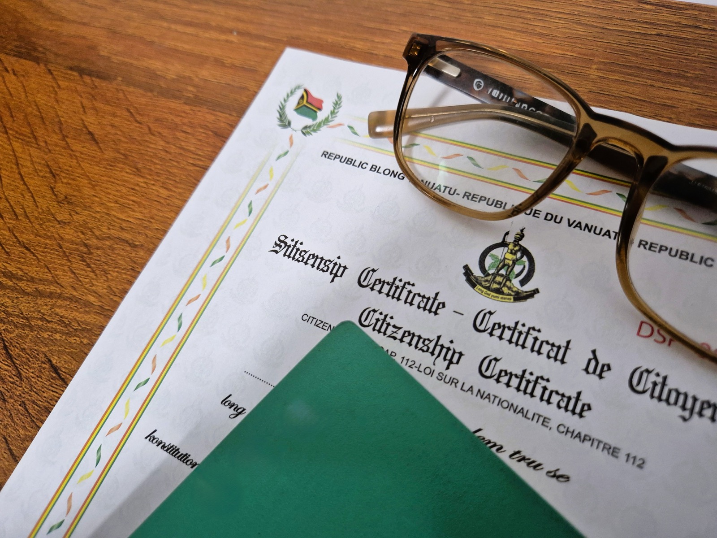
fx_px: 476
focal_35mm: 23
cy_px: 269
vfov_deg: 58.9
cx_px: 358
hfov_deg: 73.9
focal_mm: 5.4
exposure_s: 1/100
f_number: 1.8
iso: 640
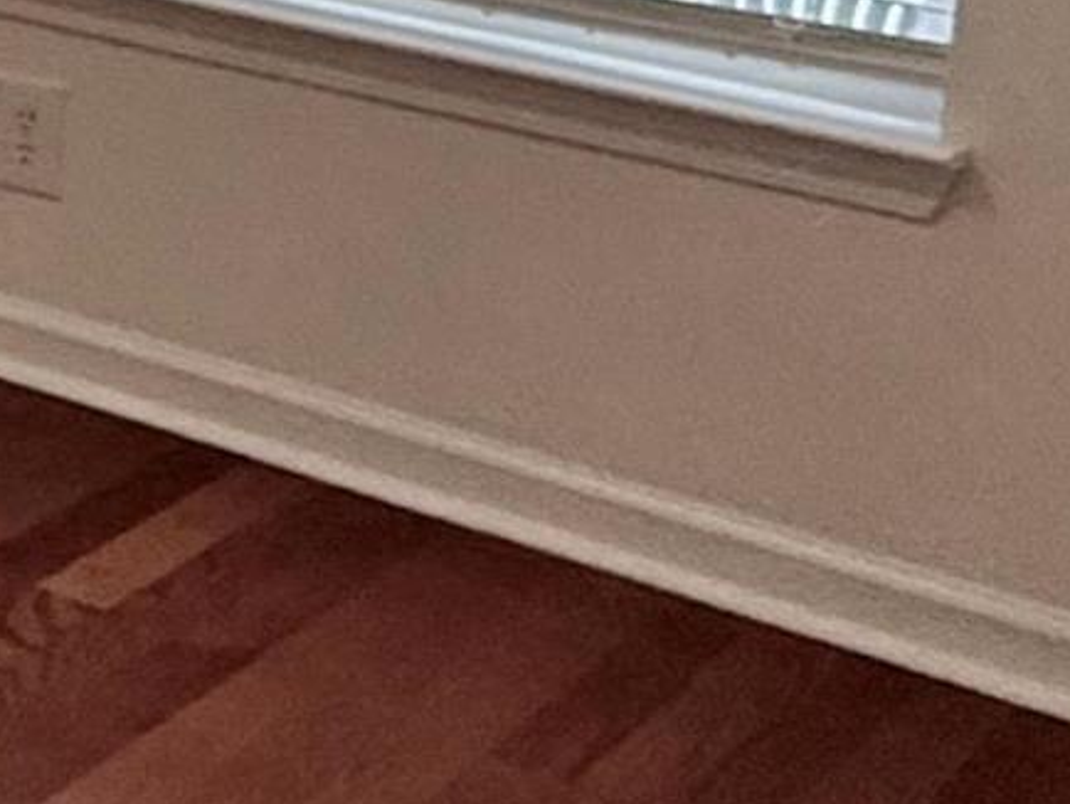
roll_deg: +0.6
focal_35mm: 99
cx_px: -762
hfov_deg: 16.9
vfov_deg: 14.1
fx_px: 3062
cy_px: -369
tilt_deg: -6.9
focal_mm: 2.22
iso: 200
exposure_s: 1/120
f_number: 2.2
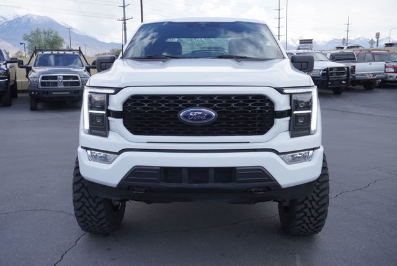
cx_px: 198
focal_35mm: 36
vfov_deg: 36.9
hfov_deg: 53.1
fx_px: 397
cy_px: 133
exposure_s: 1/160
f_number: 7.1
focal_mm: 24
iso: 100
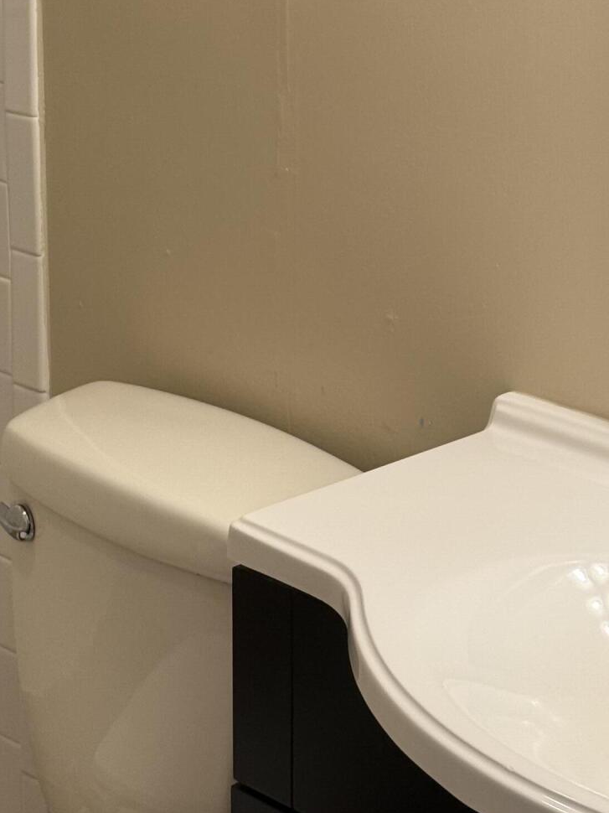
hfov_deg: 14.9
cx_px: 359
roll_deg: -1.3
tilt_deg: -11.9
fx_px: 2323
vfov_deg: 19.6
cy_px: 144
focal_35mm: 99
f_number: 1.78
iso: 64
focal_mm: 6.76
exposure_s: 1/60
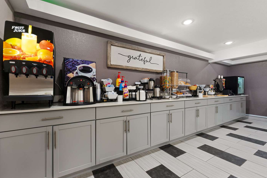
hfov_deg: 100.4
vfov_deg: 77.3
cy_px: 86
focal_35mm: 15
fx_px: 111
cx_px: 129
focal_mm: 14
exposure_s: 1/20
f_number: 2.8
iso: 100
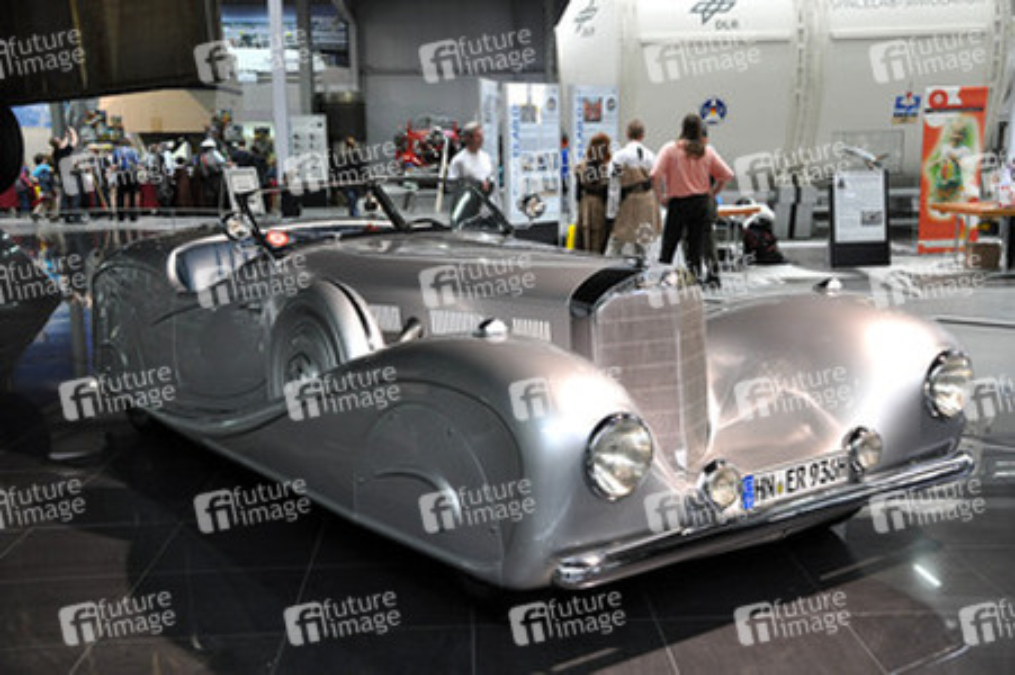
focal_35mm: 42
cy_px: 338
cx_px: 508
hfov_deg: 46.4
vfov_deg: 31.8
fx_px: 1183
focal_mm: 28
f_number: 4
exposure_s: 1/30
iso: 800
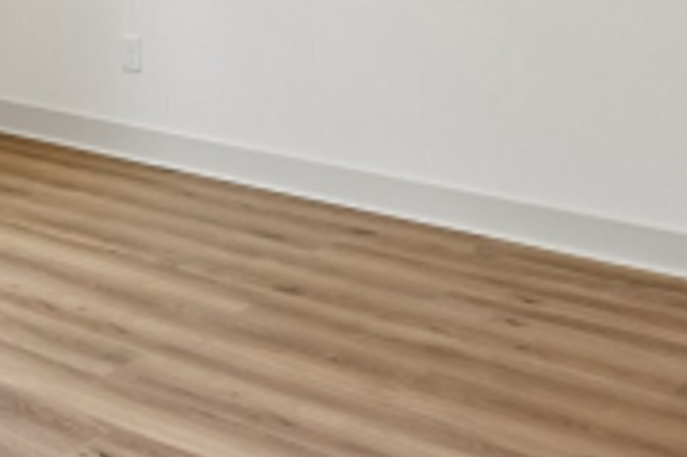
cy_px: -184
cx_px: -242
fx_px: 1277
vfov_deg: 18.4
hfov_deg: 25.3
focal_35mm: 67
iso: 100
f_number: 8
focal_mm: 16
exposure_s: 1/40
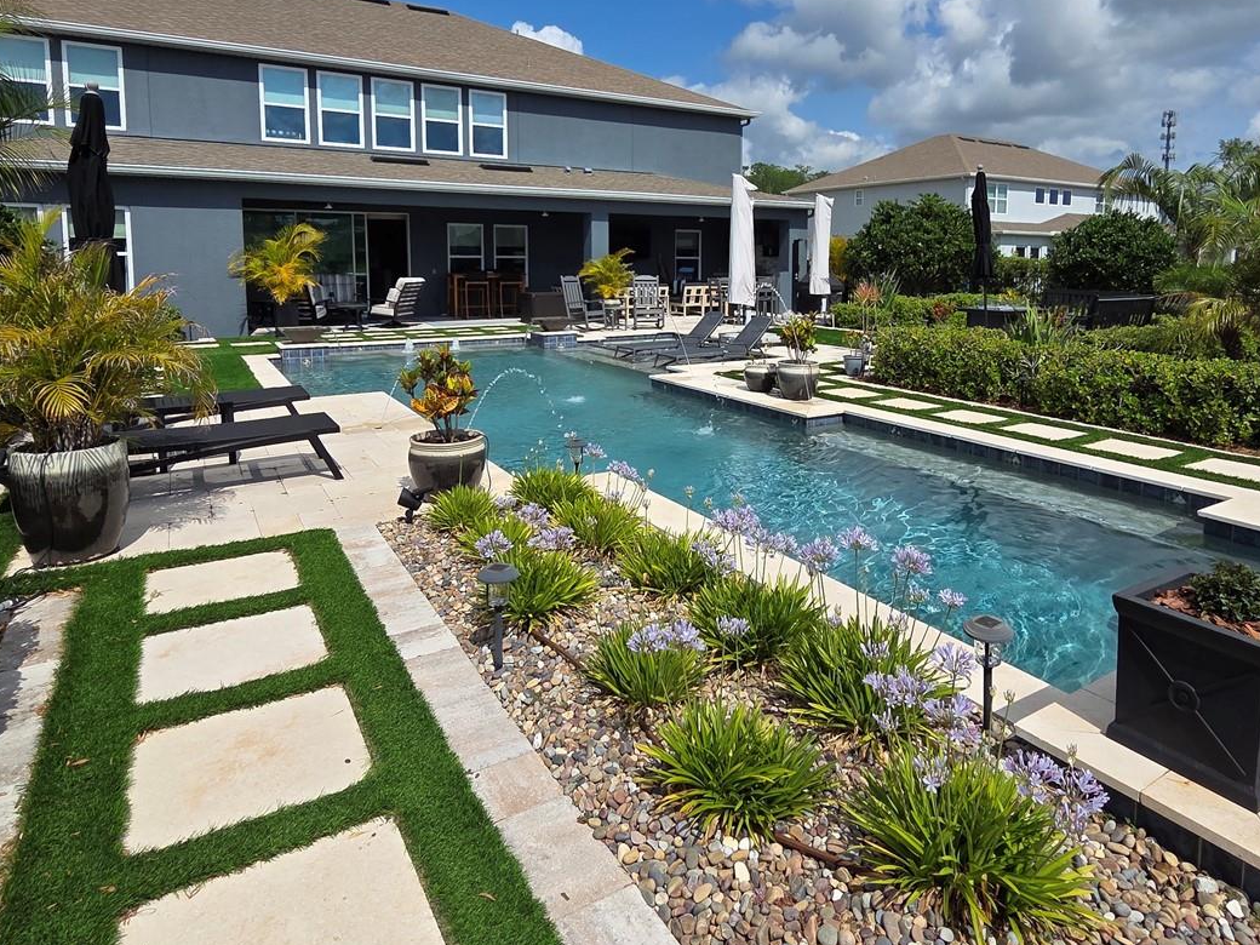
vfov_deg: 64.6
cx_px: 692
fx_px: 728
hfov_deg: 81.5
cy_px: 331
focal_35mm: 20
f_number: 2.2
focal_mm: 2.2
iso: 50
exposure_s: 1/3569
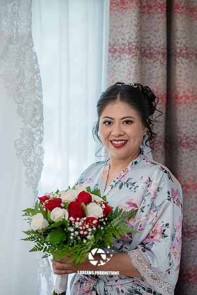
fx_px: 698
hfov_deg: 16.1
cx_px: 98
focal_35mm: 85
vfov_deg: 23.9
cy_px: 148
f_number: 2
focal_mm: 85
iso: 125
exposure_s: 1/125
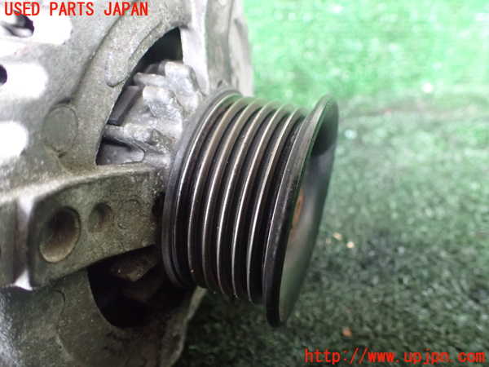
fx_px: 424
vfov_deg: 46.8
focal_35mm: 30
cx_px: 244
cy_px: 184
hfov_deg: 60.0
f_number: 2.3
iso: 1250
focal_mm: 5.4
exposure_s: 1/30
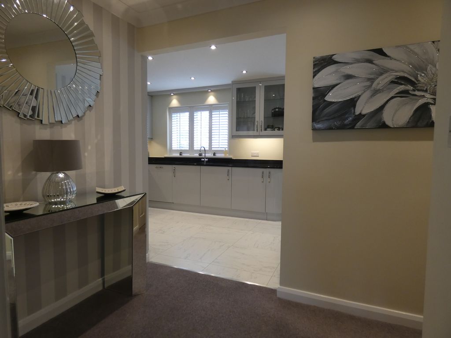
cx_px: 226
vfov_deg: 66.0
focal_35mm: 20
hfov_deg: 81.7
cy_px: 169
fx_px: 261
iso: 160
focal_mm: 3.6
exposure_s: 1/60
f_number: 2.8
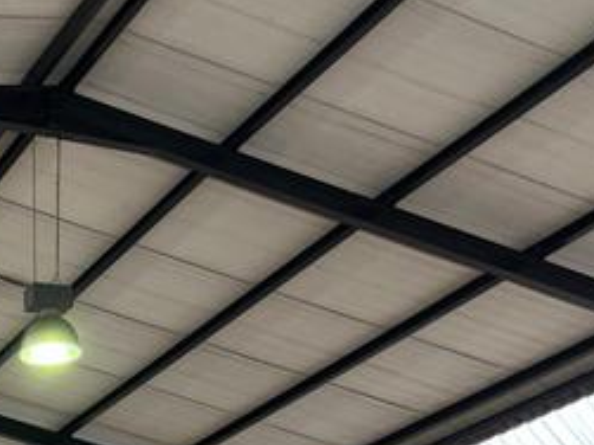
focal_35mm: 83
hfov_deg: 20.9
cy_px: 613
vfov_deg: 16.6
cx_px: -225
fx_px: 1424
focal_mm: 5.1
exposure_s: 1/100
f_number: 1.6
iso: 100
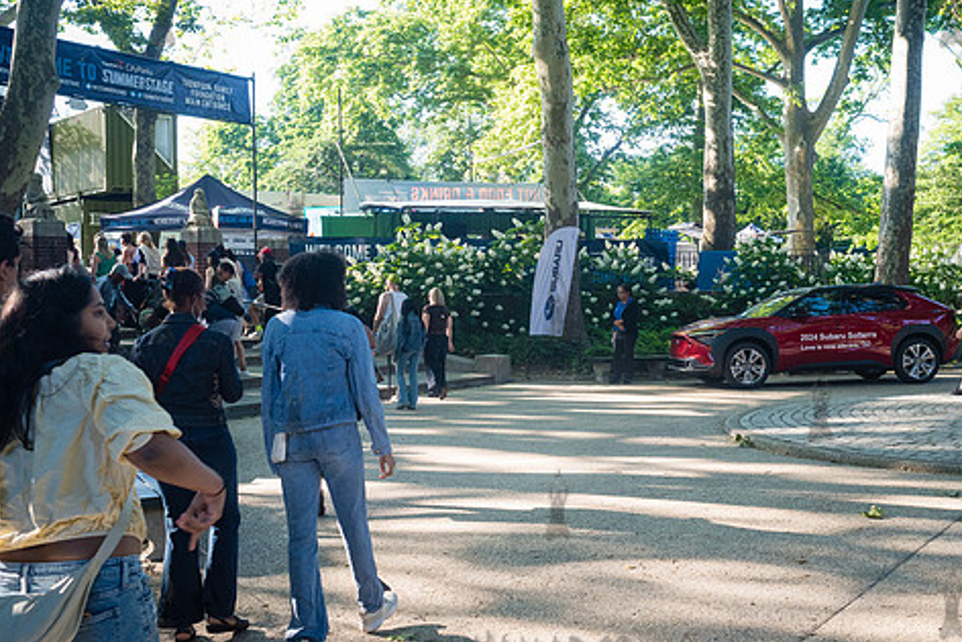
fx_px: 1149
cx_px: 556
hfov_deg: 45.3
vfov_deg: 31.2
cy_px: 307
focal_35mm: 43
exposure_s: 1/400
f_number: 5.6
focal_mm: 35
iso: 1250
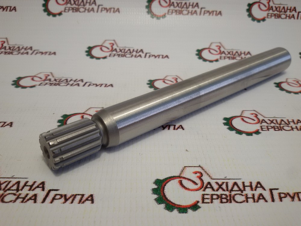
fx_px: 270
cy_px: 113
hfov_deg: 58.4
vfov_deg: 45.4
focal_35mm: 31
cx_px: 150
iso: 40
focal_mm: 2.93
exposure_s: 1/100
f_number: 2.4
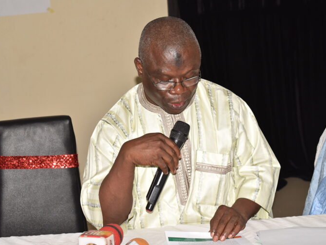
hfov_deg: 24.7
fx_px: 744
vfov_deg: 18.7
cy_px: 123
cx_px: 164
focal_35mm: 79
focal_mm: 48
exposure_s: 1/100
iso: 200
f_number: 5.6
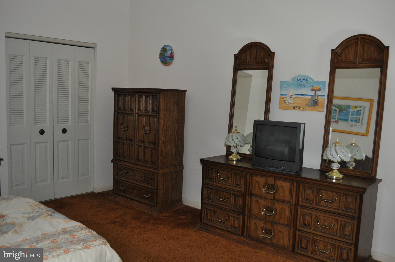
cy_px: 131
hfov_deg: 57.3
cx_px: 198
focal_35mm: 33
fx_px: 362
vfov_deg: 39.9
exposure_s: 1/60
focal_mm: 22
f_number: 4
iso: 800
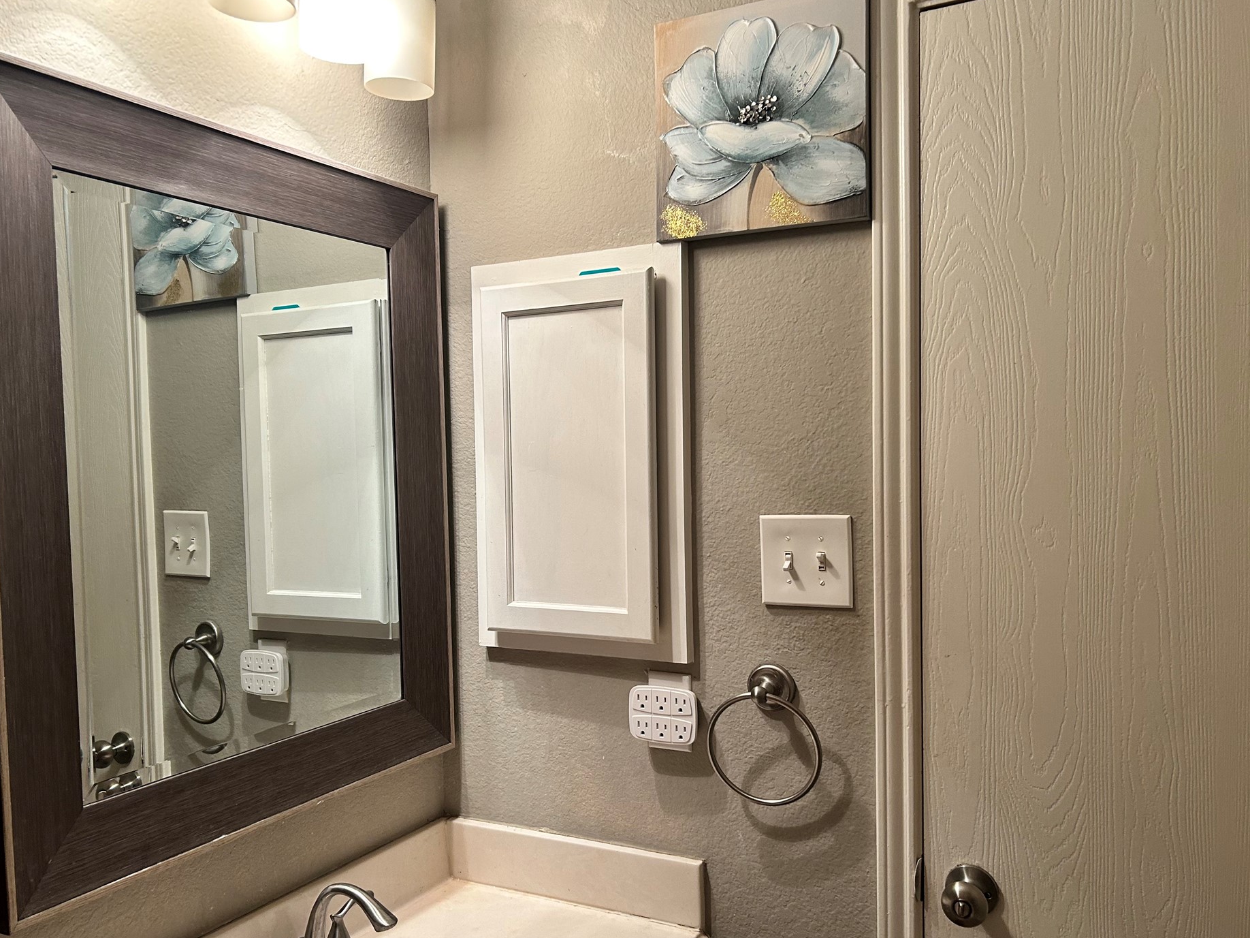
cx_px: 605
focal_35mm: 29
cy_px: 495
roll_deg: +0.9
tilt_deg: -2.4
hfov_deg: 61.6
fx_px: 1047
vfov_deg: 48.2
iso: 125
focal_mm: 5.7
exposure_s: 1/60
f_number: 1.5
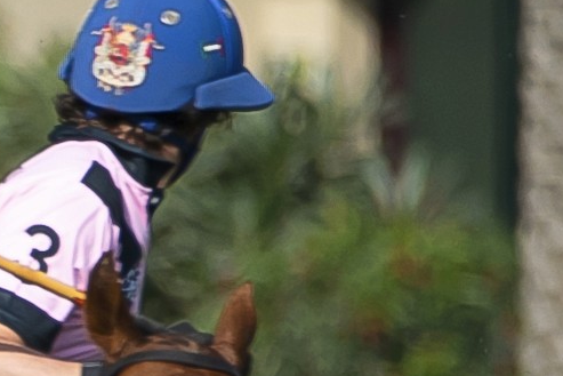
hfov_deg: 0.5
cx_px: -1155
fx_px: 70032
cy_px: 568
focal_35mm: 4477
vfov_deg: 0.3
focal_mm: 600
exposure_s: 1/1000
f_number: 6.3
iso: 250
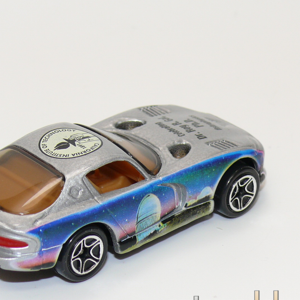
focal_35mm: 134
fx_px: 1314
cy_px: 166
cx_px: 103
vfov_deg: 13.0
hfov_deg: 13.0
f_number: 4
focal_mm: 13.3
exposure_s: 1/40
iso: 100
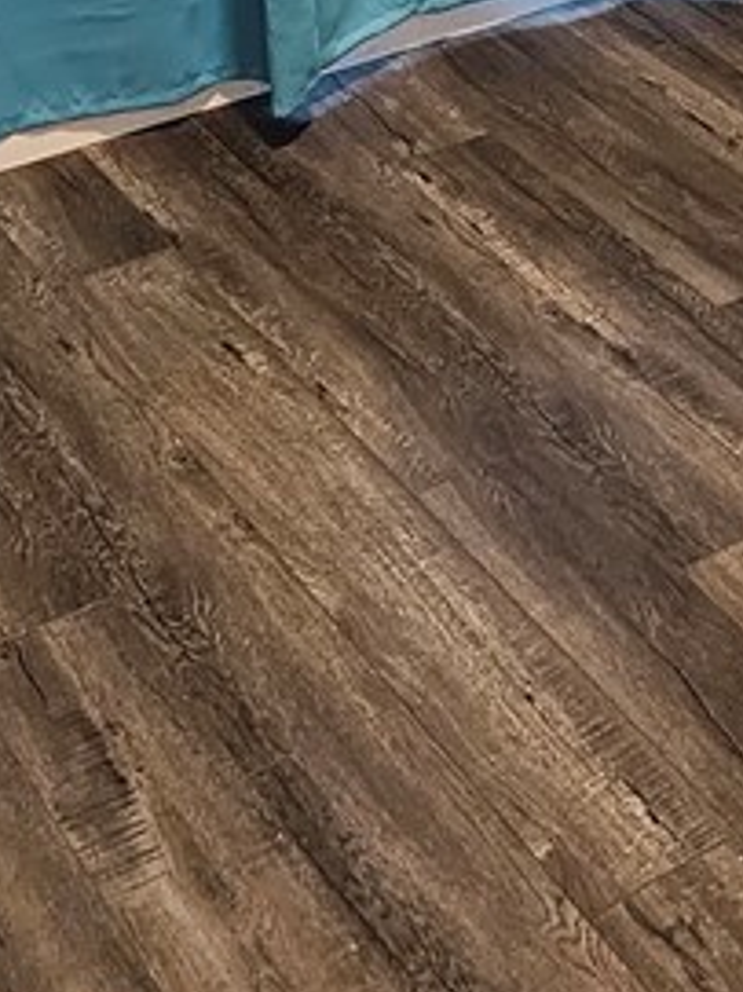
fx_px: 2492
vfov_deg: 18.3
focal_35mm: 87
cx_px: 1014
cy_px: -736
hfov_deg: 15.9
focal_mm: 6.3
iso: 1000
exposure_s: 1/120
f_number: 1.7
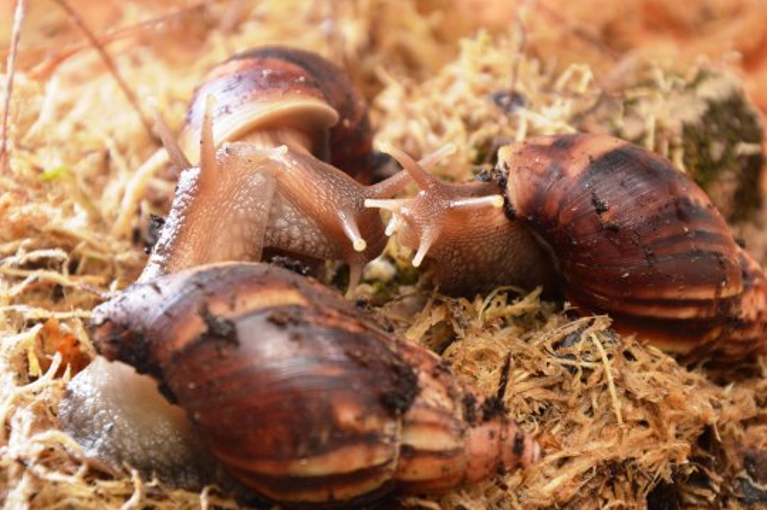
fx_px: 3801
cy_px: 265
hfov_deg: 11.5
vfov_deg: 7.7
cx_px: 406
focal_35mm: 179
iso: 800
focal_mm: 105
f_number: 8
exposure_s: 1/60
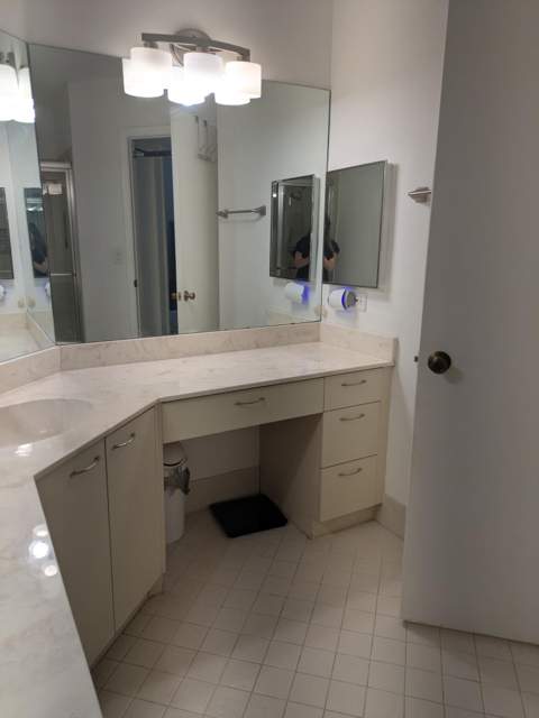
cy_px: 359
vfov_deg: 69.4
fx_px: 519
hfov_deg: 54.9
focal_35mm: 25
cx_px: 270
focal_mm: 5.43
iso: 149
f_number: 1.89
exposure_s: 1/564
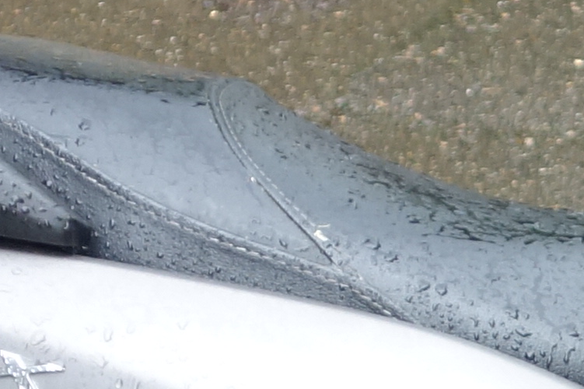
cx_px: 1132
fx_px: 5318
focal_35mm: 328
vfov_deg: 4.2
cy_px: 588
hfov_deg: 6.1
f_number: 3.2
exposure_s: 1/160
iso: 320
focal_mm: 16.59
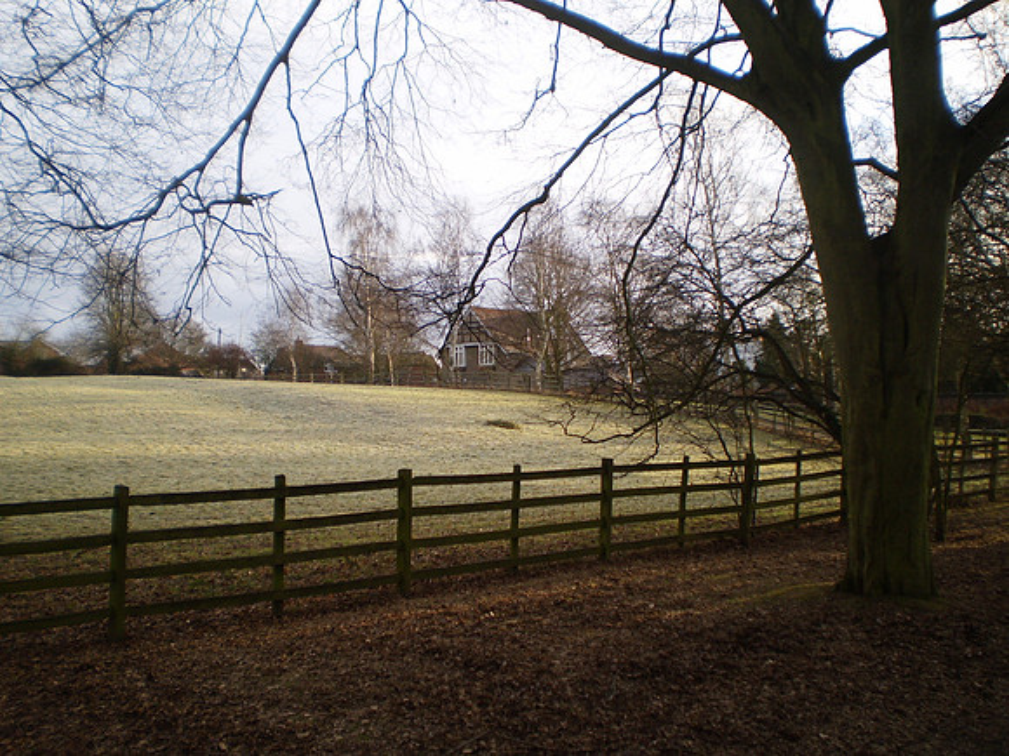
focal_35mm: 36
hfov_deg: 51.4
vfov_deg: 39.7
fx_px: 1049
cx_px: 504
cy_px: 378
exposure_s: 1/250
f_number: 3.1
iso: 64
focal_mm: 6.3
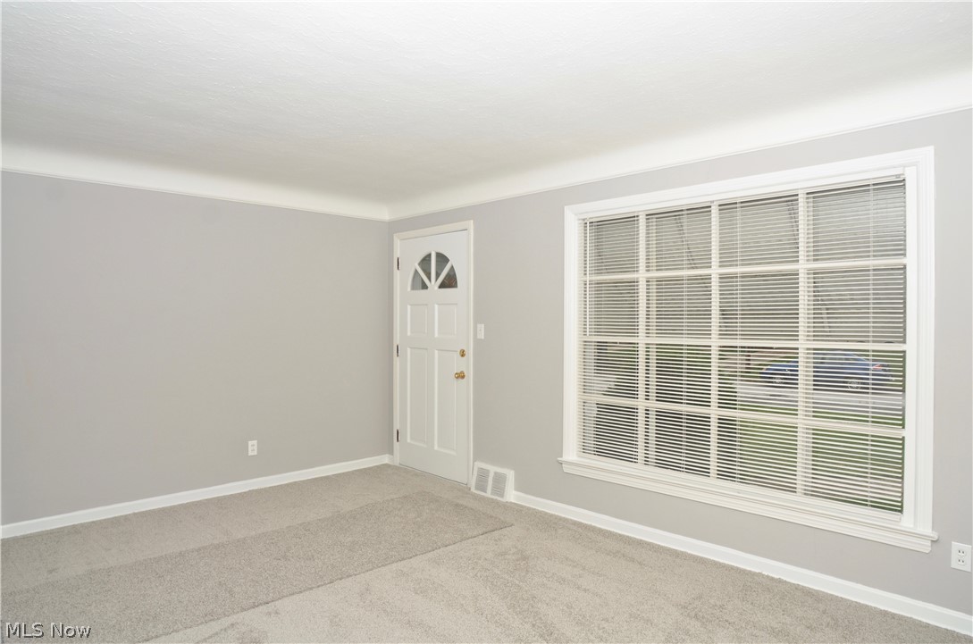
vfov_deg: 59.3
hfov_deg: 81.3
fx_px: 566
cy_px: 322
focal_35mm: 21
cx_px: 486
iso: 320
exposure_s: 1/250
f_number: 5.6
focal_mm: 14
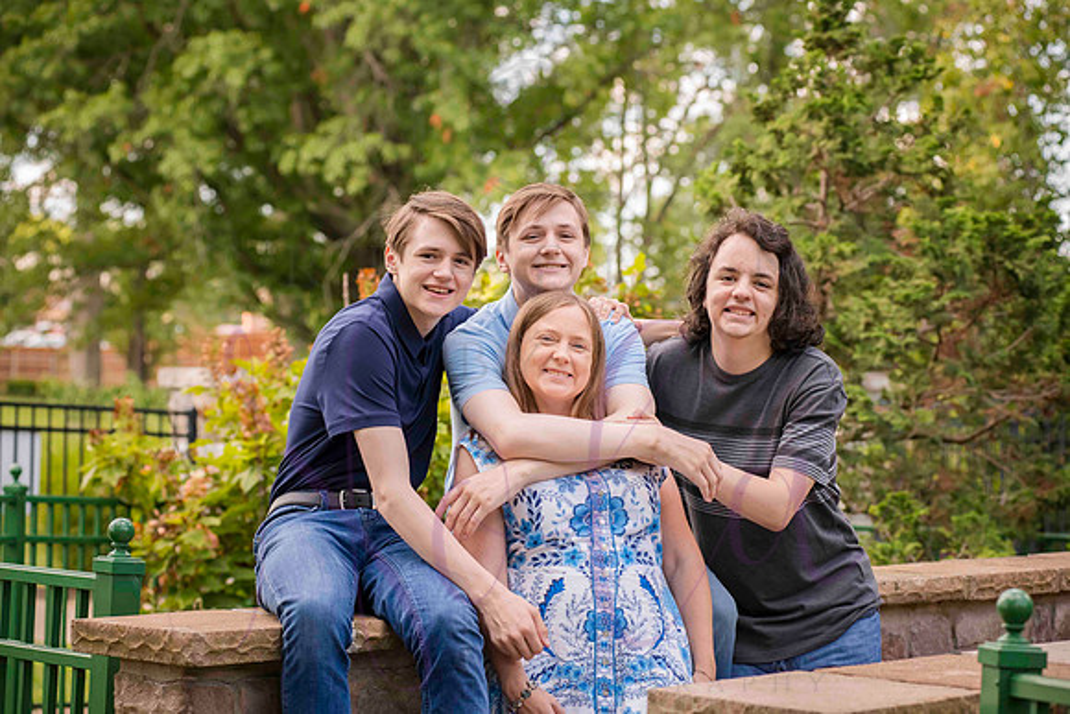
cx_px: 535
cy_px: 357
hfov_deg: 23.6
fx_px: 2557
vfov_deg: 15.9
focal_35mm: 86
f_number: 5.6
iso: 400
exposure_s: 1/320
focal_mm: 86
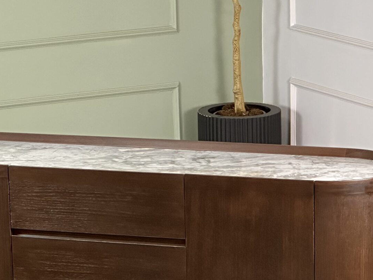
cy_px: 232
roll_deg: +1.6
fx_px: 1972
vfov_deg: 8.1
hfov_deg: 10.8
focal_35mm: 183
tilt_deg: -15.1
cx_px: 168
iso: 250
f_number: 2.8
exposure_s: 1/100
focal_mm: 9
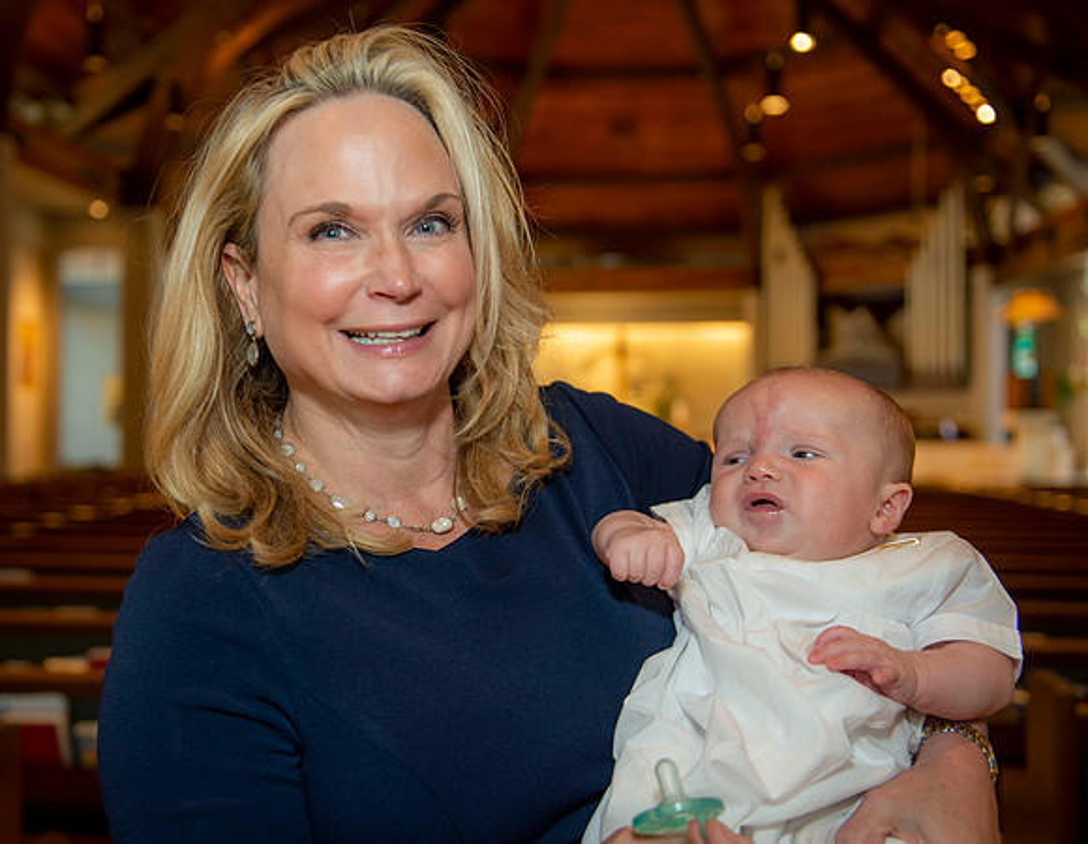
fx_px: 1267
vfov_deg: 36.8
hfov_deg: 46.3
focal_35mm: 40
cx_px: 454
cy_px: 422
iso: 1000
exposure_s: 1/100
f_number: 3.2
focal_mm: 36
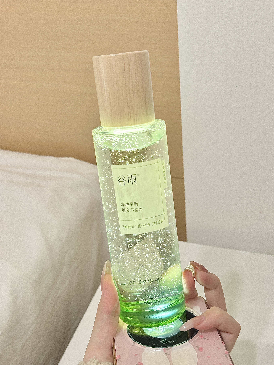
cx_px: 137
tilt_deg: -33.7
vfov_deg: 39.7
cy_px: 182
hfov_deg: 30.3
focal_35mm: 48
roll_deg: +6.5
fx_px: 507
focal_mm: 6.76
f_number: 1.78
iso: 80
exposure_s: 1/50
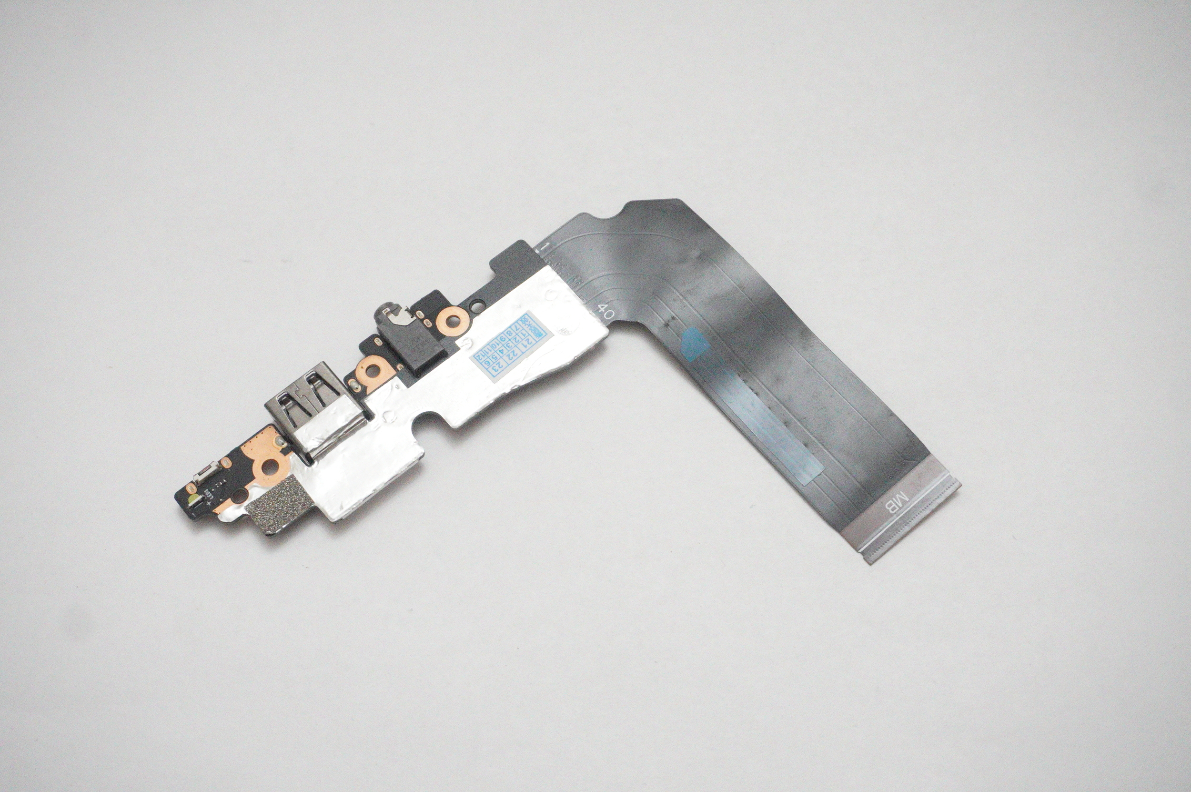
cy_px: 396
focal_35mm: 44
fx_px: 1438
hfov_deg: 45.0
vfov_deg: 30.8
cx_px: 596
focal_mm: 29
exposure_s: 1/200
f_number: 5.6
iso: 12800
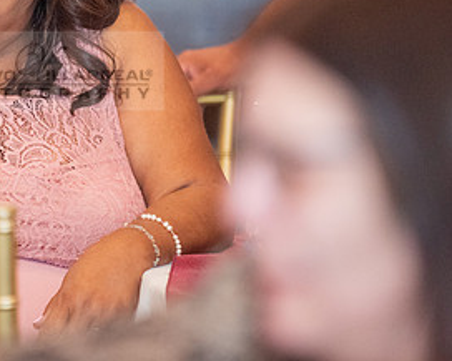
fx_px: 5359
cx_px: 23
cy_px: 71
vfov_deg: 3.9
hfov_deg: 4.8
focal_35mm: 401
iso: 3200
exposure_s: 1/250
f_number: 2.8
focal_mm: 200
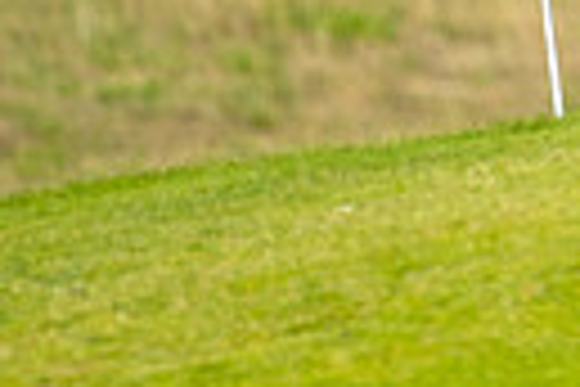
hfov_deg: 1.0
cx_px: 1196
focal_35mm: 2027
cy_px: -450
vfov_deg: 0.7
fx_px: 32655
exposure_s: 1/1000
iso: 200
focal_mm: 300
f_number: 4
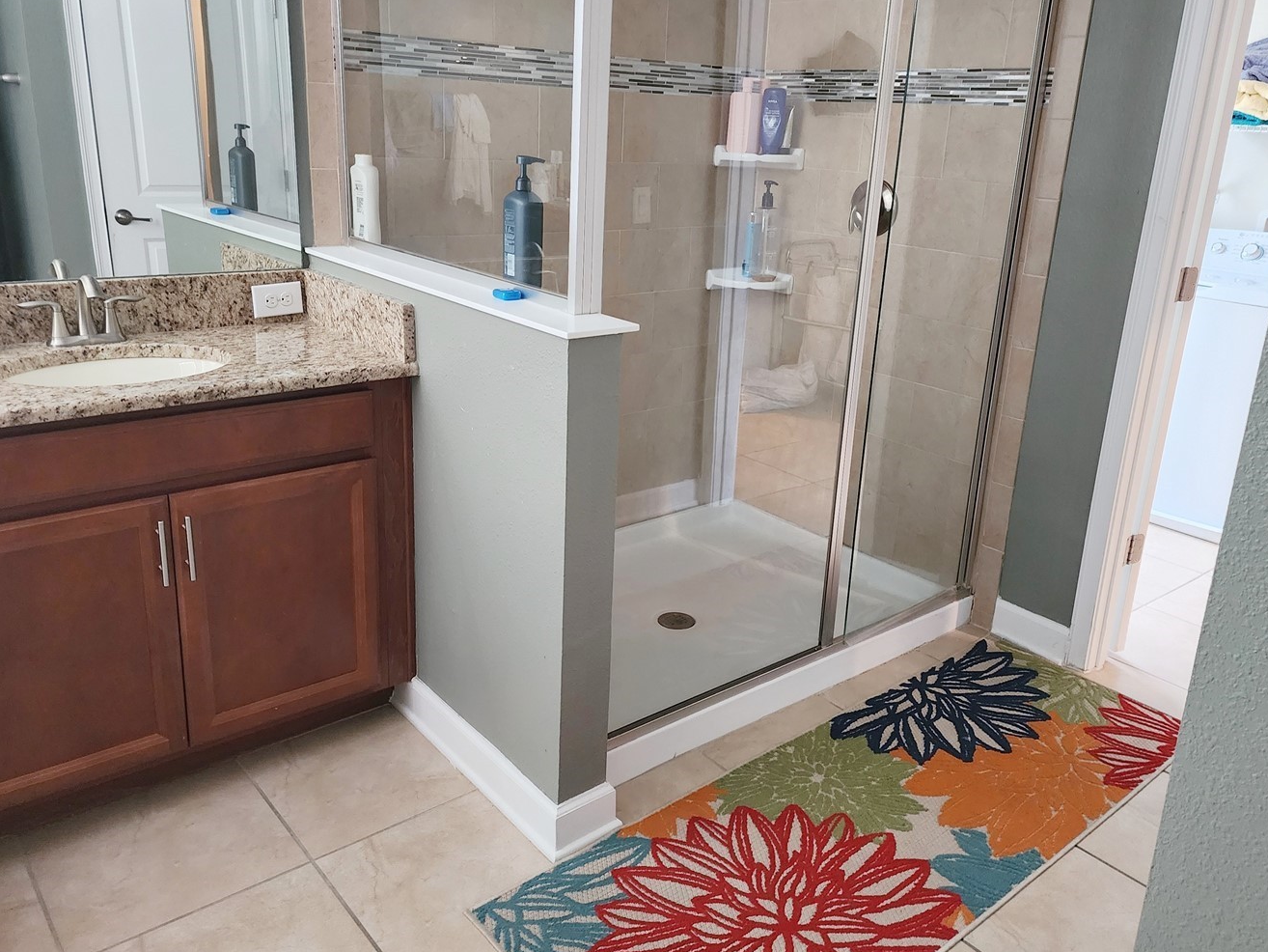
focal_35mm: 28
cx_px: 647
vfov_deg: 49.7
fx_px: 1026
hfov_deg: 63.4
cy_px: 420
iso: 640
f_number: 1.8
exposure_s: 1/30
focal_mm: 6.4
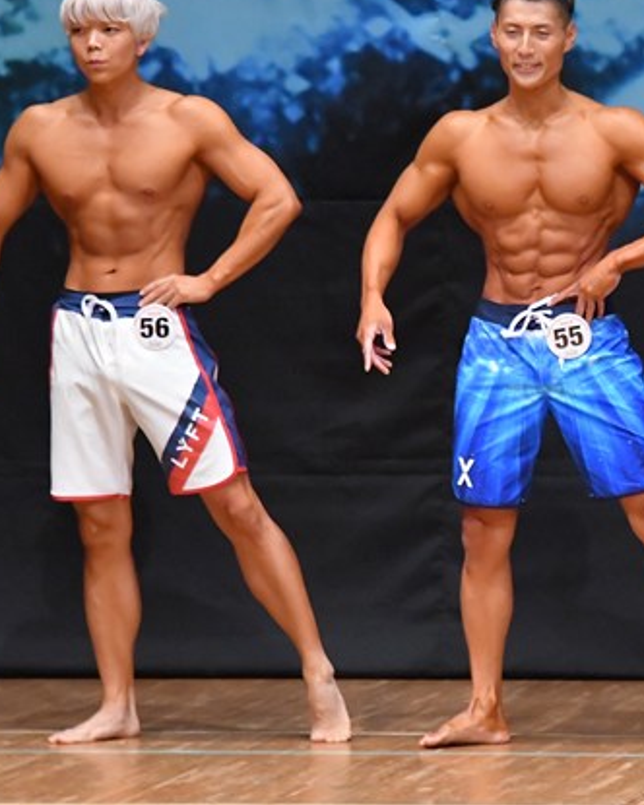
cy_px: 378
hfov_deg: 3.1
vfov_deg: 3.9
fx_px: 11889
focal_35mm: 499
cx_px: 600
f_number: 5.6
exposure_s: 1/400
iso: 8000
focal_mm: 190
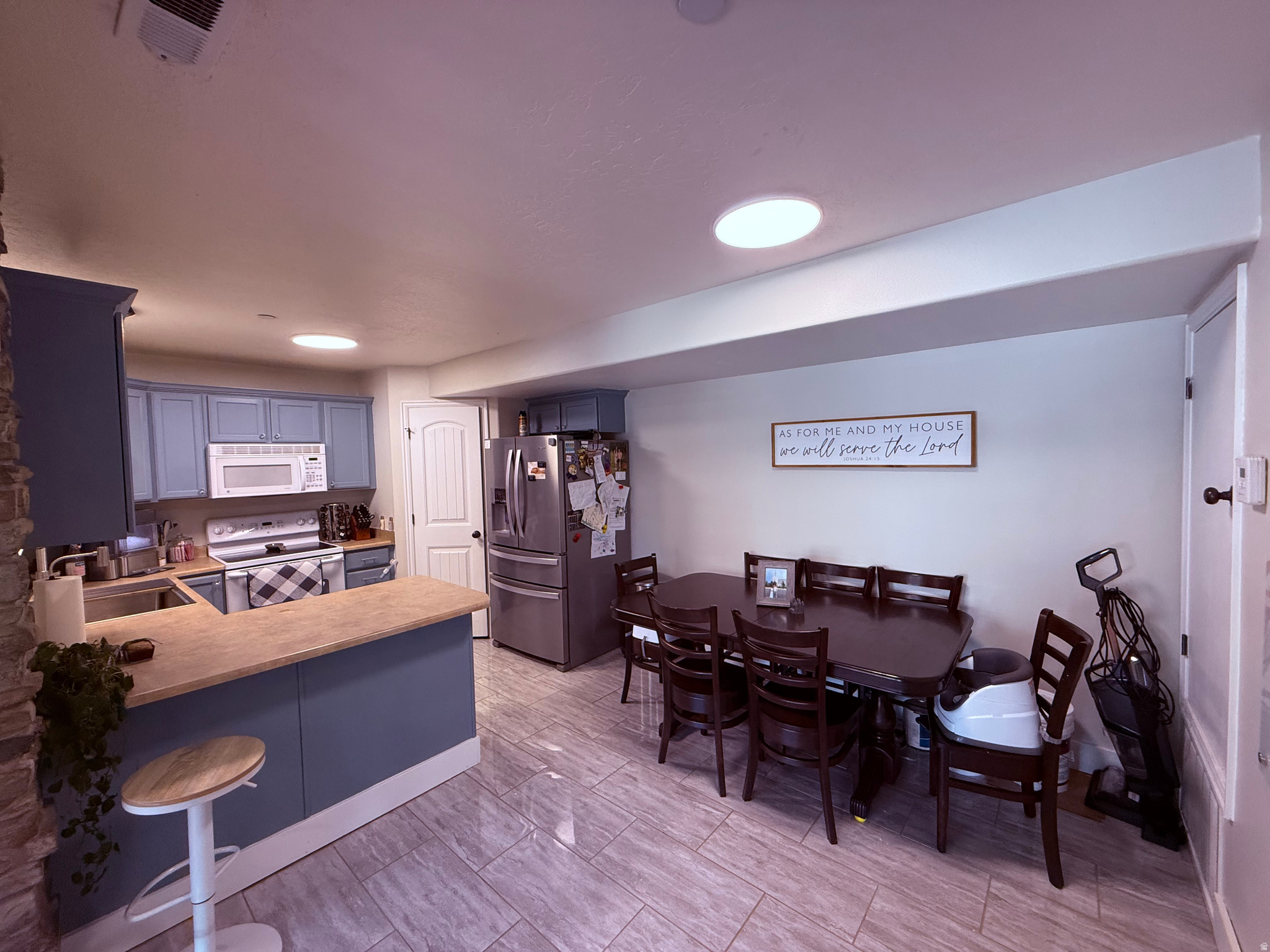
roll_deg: +1.6
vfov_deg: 85.7
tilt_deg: -1.6
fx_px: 514
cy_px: 476
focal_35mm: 14
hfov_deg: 102.1
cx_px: 635
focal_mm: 2.22
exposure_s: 1/99
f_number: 2.2
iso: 320
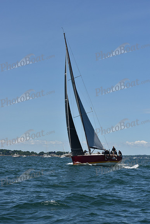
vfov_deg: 26.0
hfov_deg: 17.5
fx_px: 487
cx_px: 75
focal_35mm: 78
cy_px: 112
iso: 250
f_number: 9
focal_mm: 78
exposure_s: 1/1000
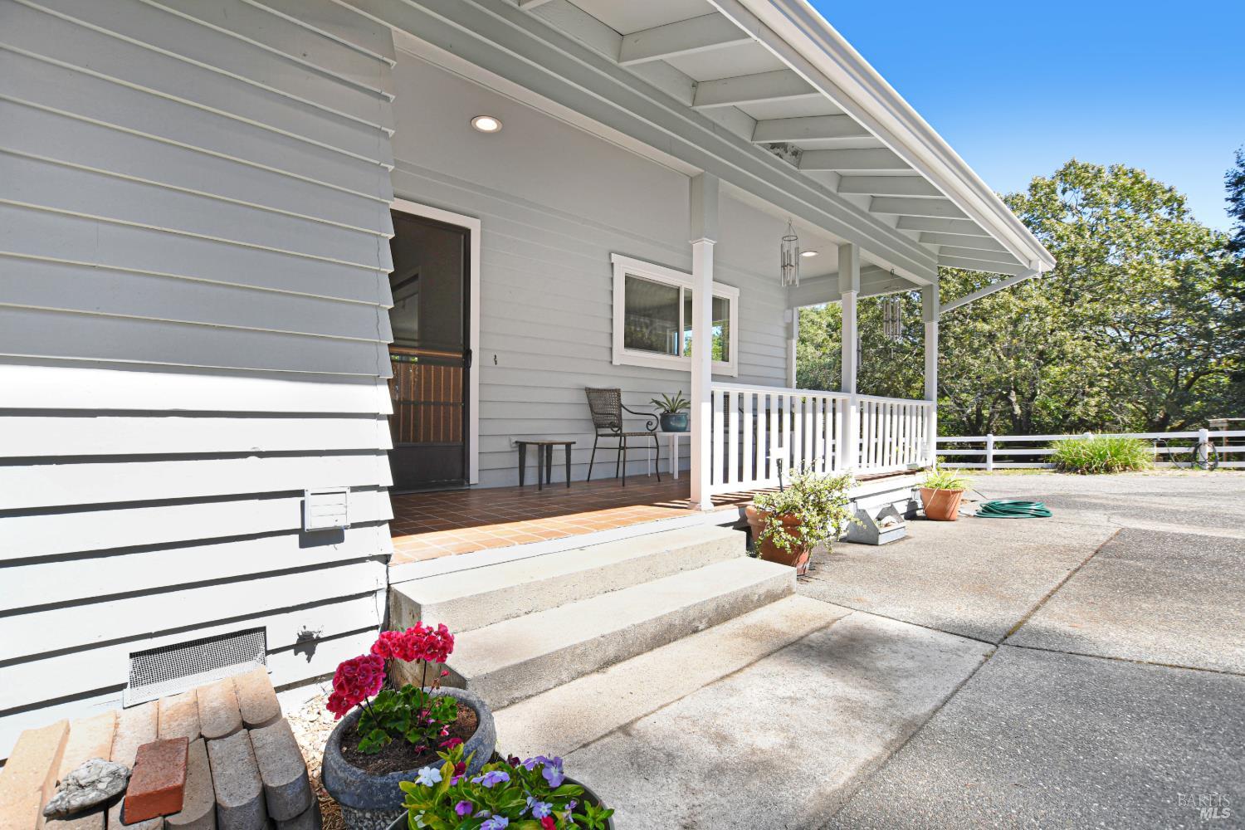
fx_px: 519
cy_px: 415
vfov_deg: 77.3
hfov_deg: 100.4
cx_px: 622
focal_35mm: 15
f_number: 6.3
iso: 100
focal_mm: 10
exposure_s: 1/160
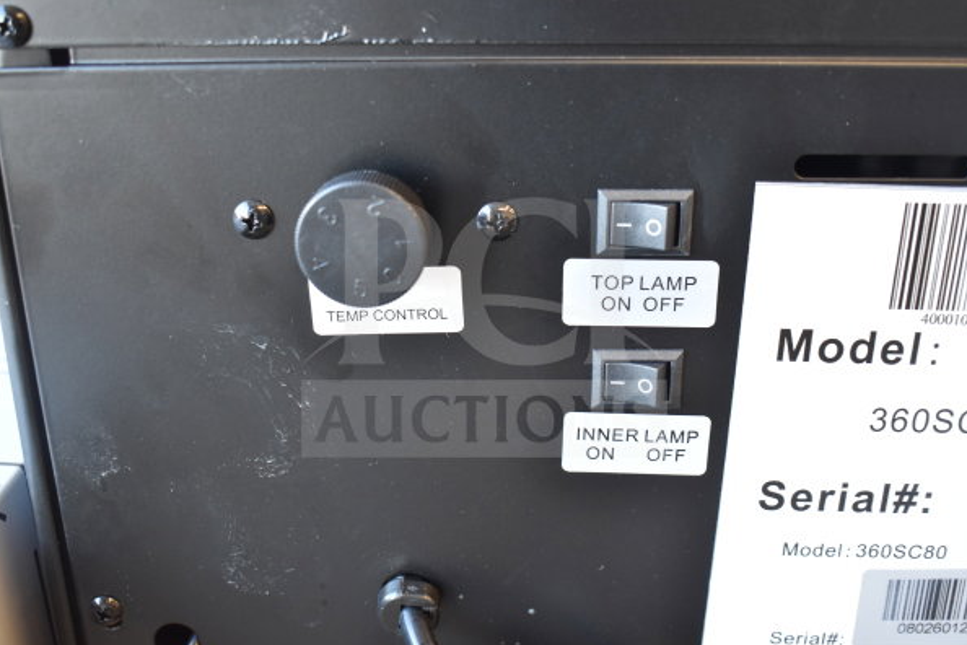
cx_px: 484
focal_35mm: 39
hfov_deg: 50.1
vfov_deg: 34.6
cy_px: 328
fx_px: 1034
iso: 800
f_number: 4
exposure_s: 1/40
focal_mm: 25
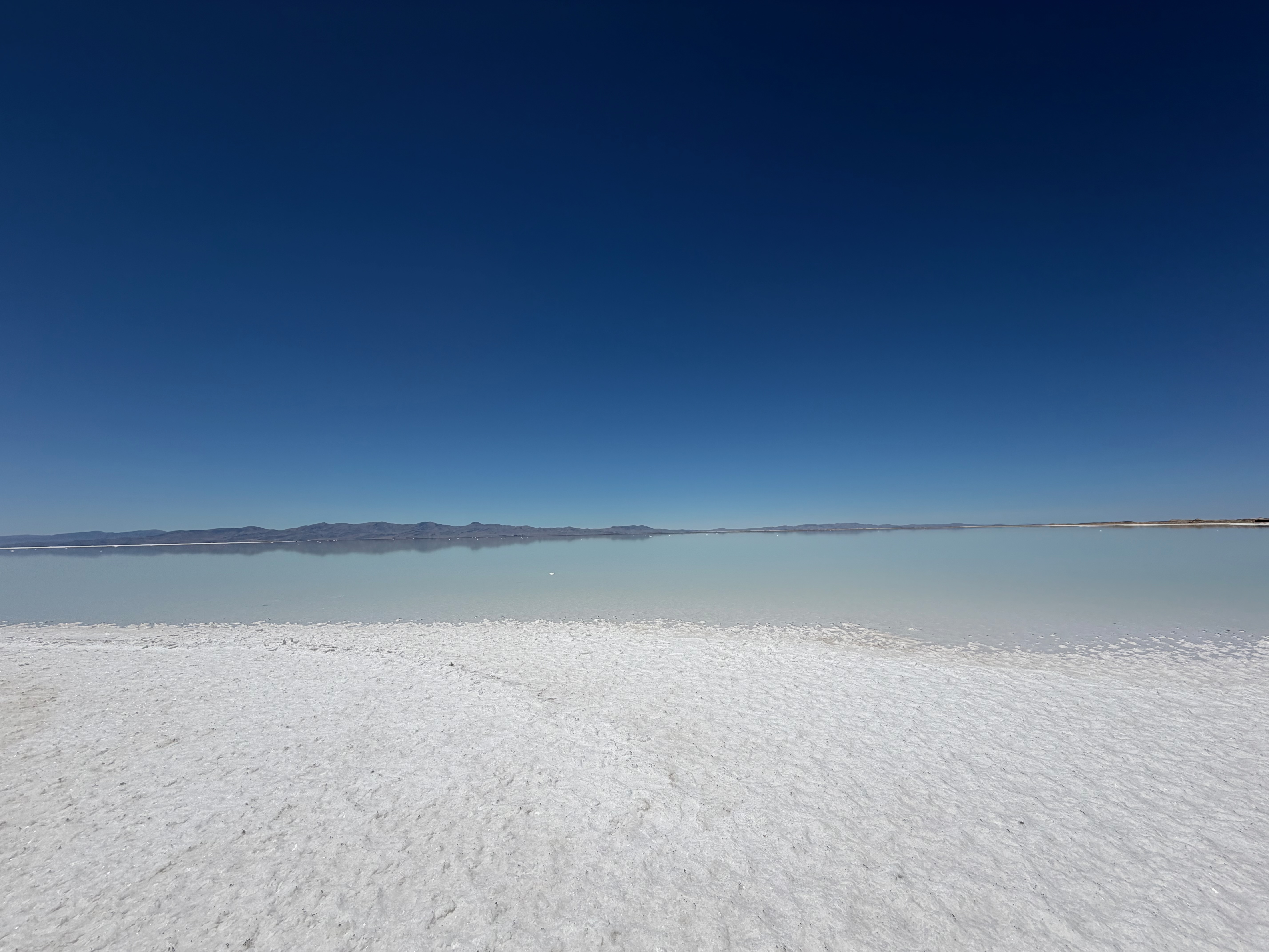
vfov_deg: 85.7
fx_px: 513
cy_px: 476
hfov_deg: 102.1
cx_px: 634
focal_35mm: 14
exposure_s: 1/3289
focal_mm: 2.22
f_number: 2.2
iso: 20
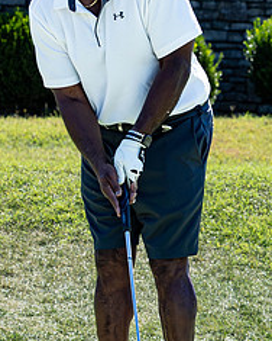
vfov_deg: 3.2
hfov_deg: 2.5
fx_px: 6168
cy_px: 242
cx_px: 267
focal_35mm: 613
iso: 1600
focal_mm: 111
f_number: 6.3
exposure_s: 1/1600
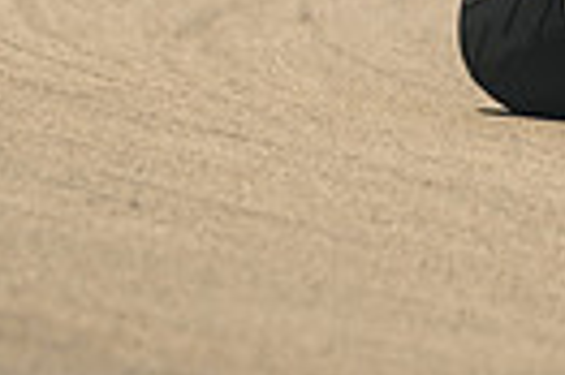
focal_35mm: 3188
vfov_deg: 0.4
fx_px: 49971
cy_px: -124
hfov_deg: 0.6
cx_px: 1274
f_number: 3.6
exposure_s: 1/1600
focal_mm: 280
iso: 160
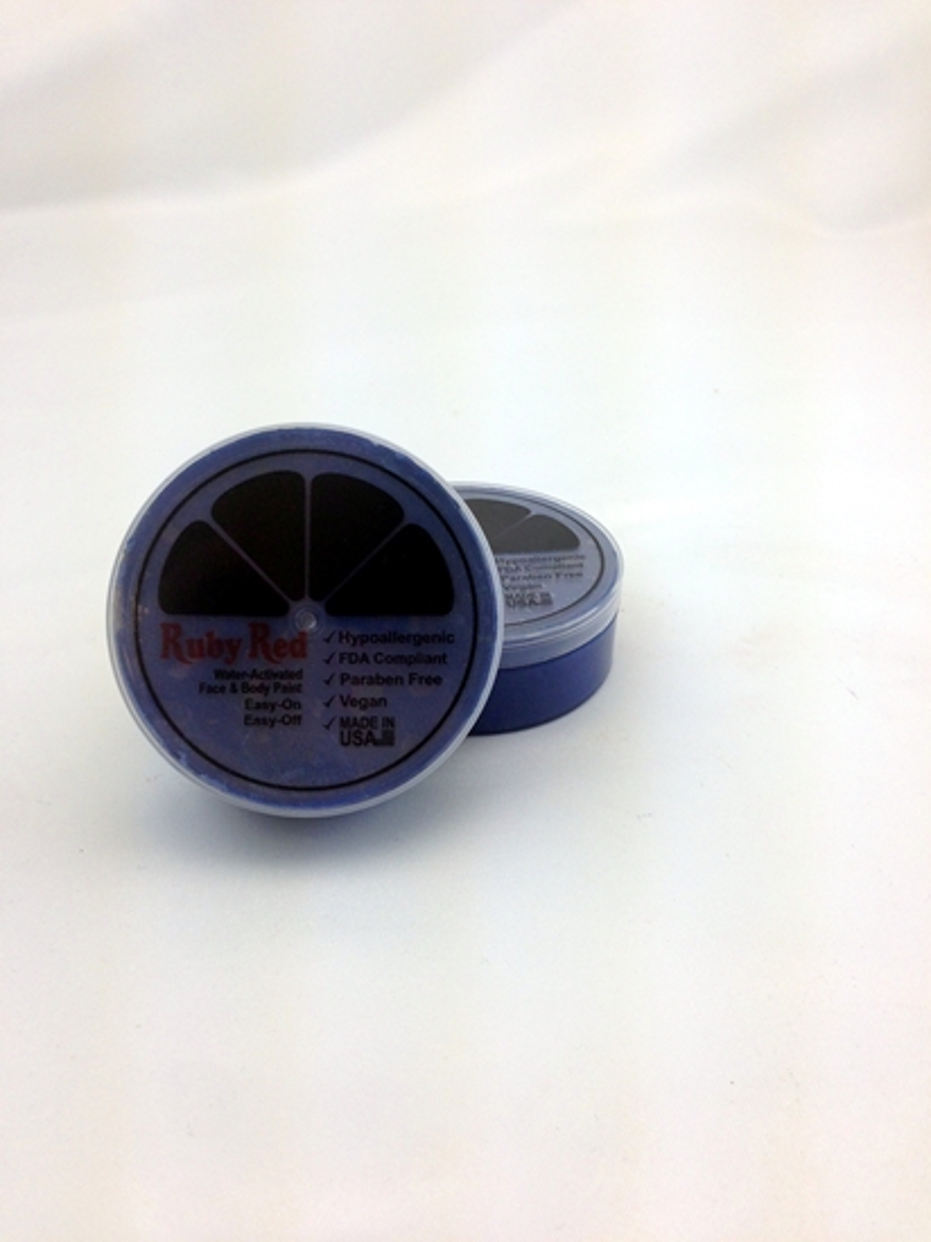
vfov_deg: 55.4
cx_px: 466
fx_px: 1184
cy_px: 621
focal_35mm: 33
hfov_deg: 42.9
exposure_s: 1/173
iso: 50
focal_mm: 4.12
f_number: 2.4
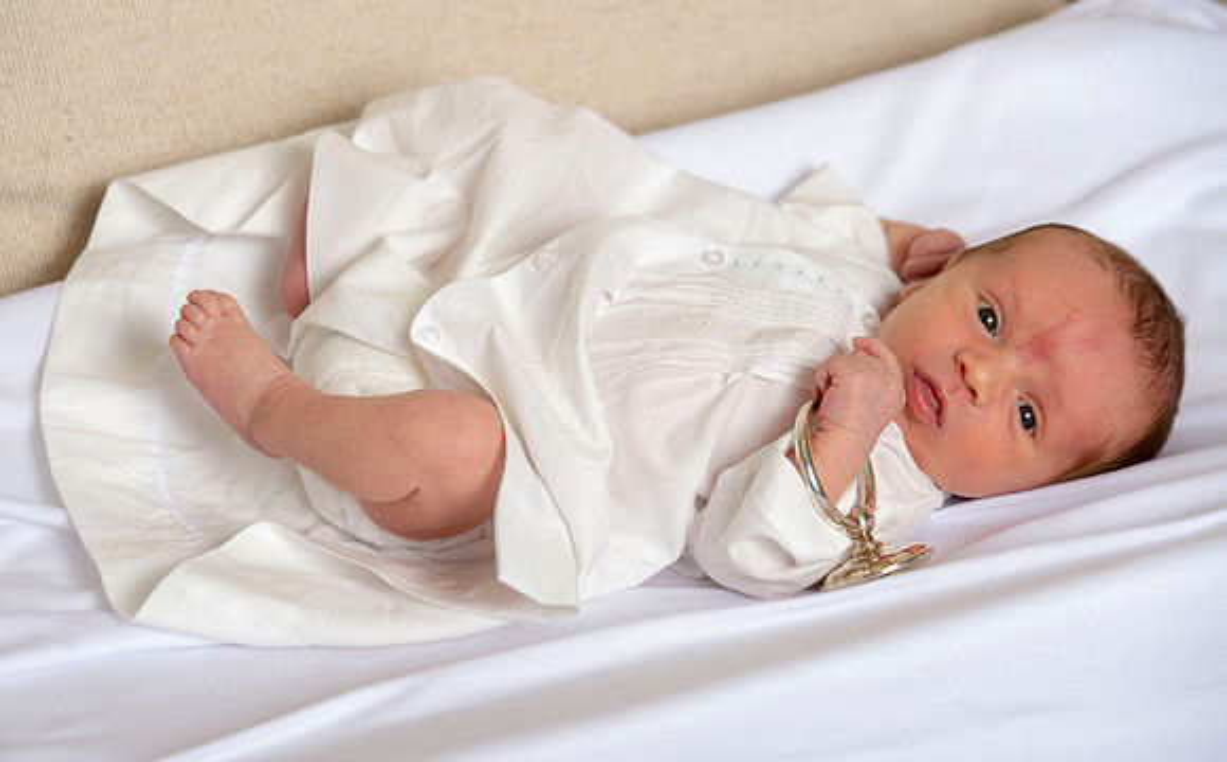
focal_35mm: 155
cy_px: 419
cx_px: 543
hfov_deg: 13.6
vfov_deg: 8.4
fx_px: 5162
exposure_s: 1/160
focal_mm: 135
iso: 125
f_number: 5.6
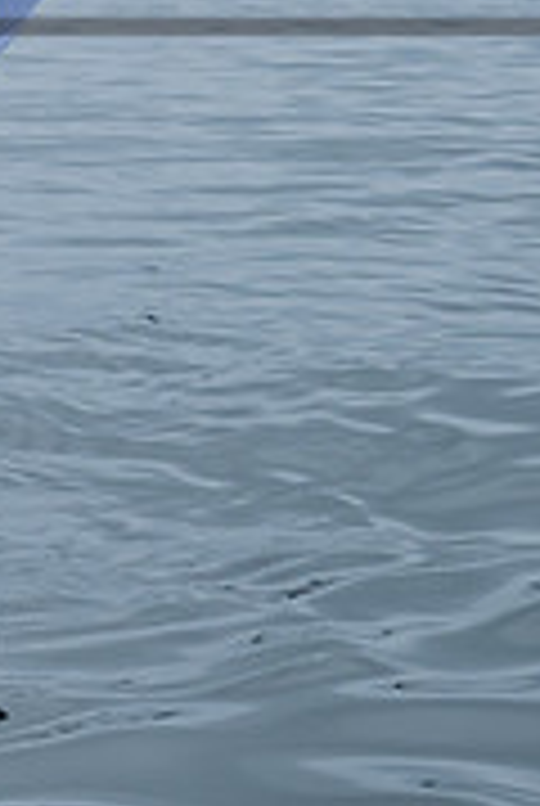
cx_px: -834
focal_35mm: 171
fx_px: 3832
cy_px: 157
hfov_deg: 7.4
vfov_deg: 12.0
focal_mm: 33
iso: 320
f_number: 5.6
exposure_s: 1/2500
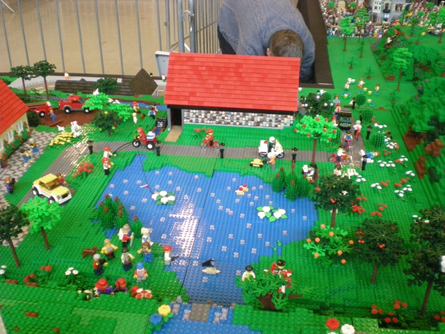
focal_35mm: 38
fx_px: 489
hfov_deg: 49.0
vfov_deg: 37.7
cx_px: 222
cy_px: 167
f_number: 3.1
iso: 400
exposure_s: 1/20.2
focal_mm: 6.3
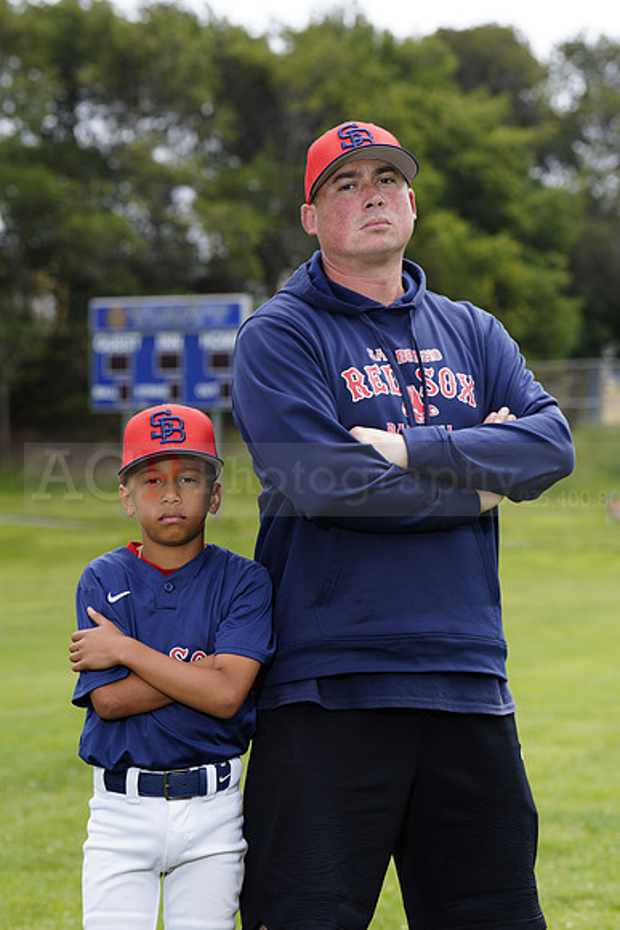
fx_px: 3227
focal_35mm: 125
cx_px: 310
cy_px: 465
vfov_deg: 16.4
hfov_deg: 11.0
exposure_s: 1/250
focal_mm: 125
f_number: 6.3
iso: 100
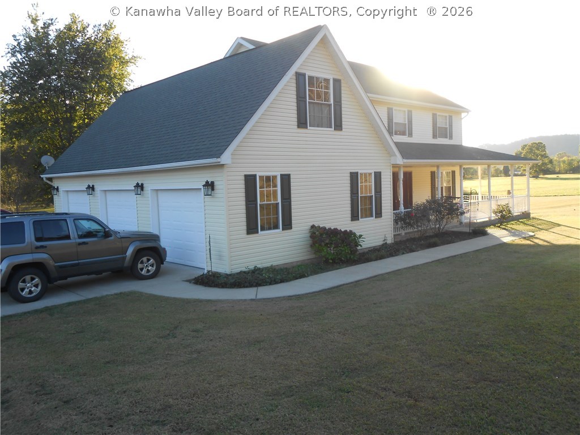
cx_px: 290
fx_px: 503
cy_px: 218
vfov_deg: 46.8
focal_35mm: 30
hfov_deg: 60.0
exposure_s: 1/125
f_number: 3.8
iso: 80
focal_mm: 5.3
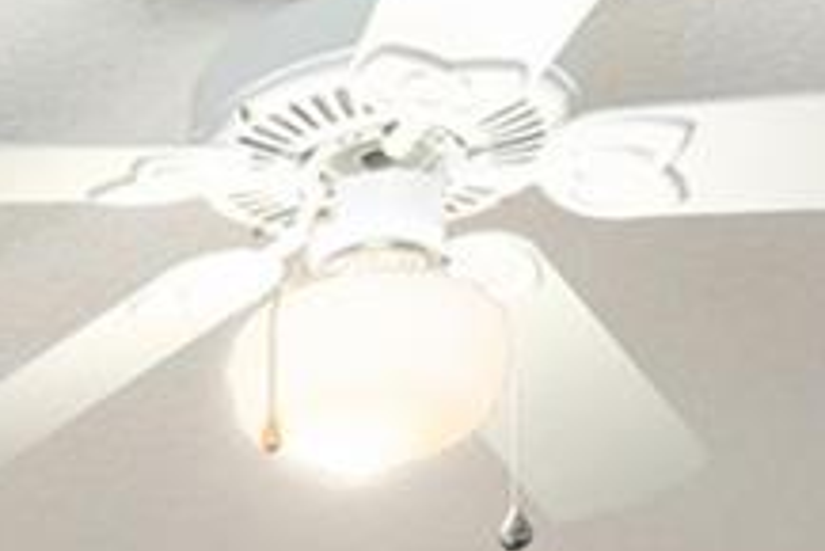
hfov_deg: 16.9
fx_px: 2362
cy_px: 1360
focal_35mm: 103
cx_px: -593
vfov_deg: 11.0
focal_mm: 14
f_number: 7.1
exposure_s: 1/2
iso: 320
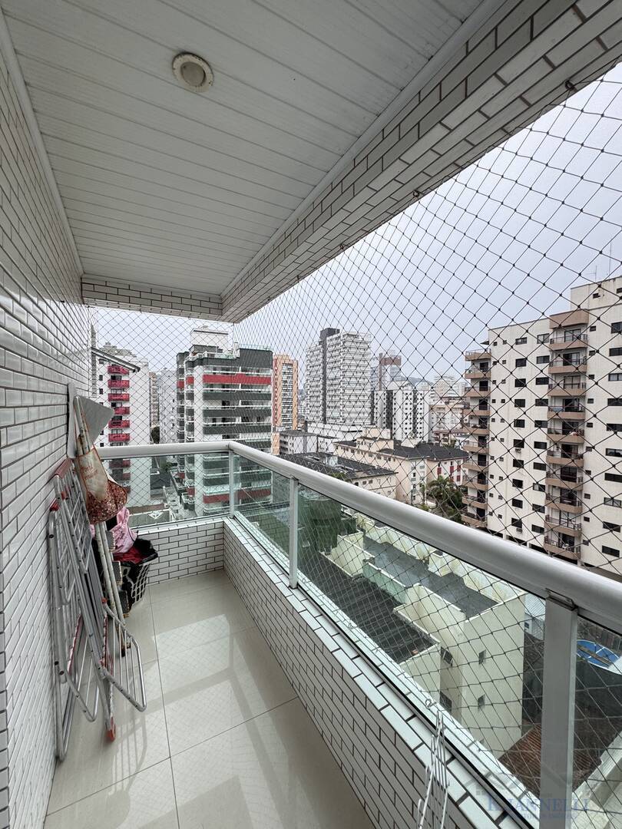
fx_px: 335
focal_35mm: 14
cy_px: 414
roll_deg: -0.3
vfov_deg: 102.1
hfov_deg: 85.7
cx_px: 311
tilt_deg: -3.0
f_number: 2.2
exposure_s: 1/605
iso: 40
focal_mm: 2.22
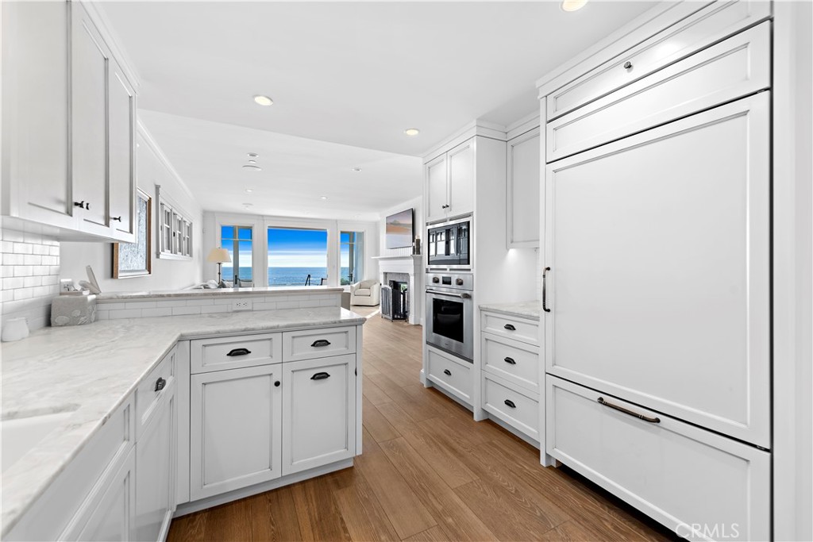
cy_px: 271
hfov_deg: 104.2
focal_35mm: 14
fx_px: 316
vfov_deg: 81.2
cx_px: 406
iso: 125
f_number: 7.1
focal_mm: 14
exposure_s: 1/400
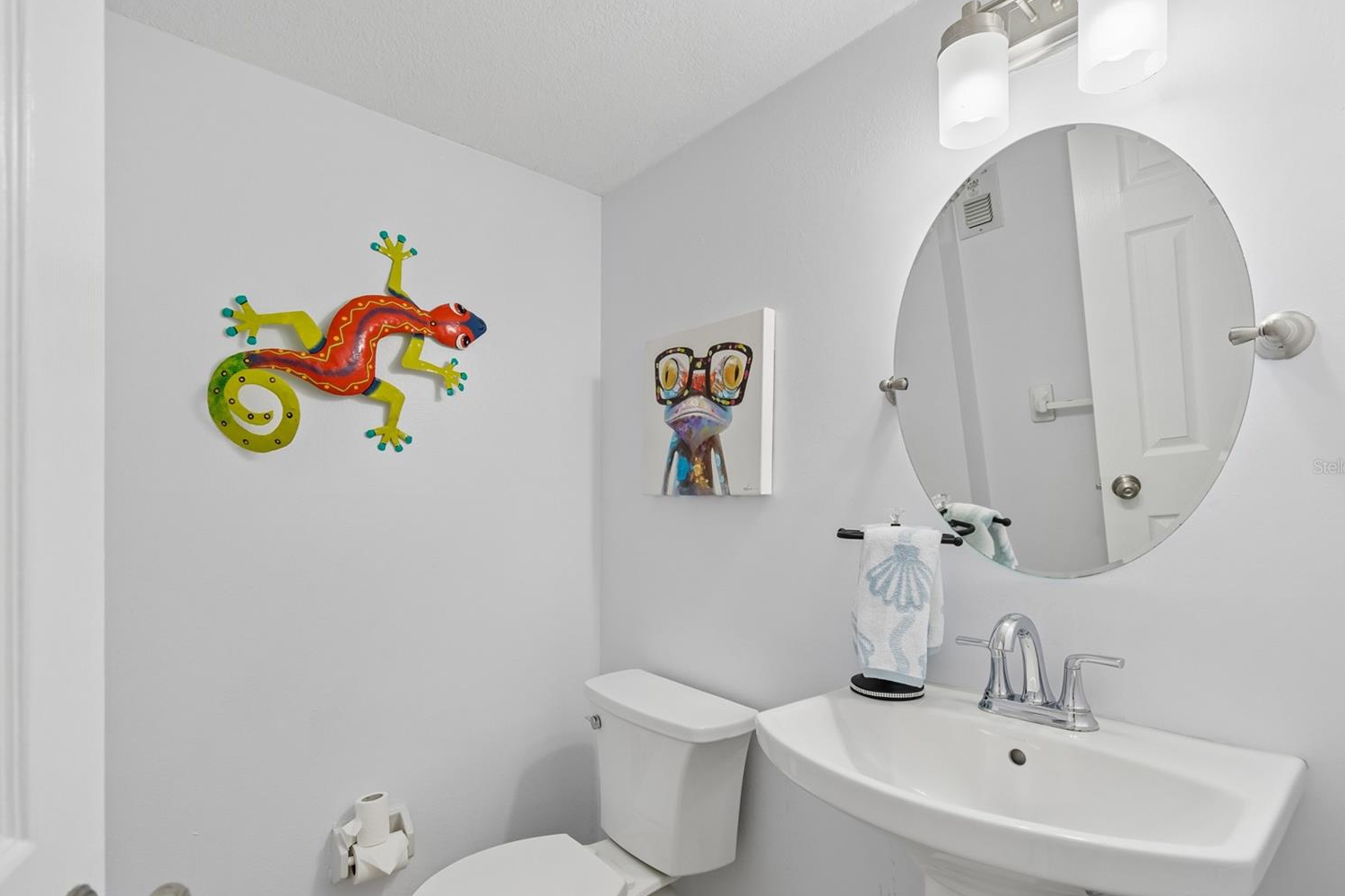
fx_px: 598
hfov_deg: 96.8
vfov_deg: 73.7
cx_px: 676
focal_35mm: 16
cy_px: 466
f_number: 4.5
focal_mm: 10
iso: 100
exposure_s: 1/20
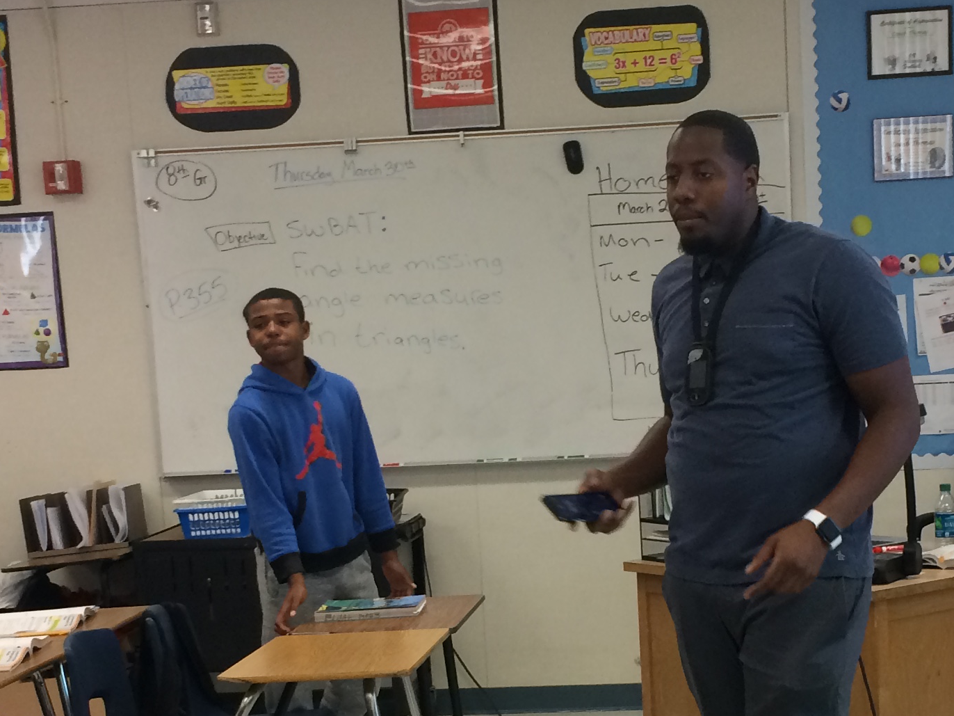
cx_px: 576
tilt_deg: -7.3
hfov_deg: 28.1
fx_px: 1902
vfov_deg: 21.1
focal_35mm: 69
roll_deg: +3.8
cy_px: 567
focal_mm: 4.15
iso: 100
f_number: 2.2
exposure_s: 1/30
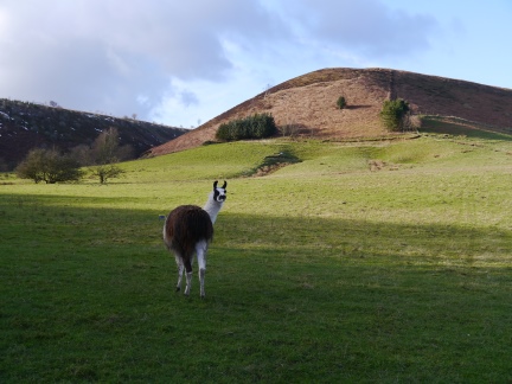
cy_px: 192
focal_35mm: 44
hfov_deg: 42.9
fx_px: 651
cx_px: 256
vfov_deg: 32.9
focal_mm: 22
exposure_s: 1/200
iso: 160
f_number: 6.3
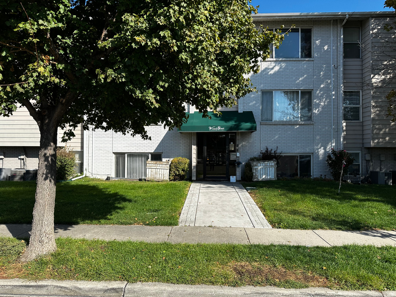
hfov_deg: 71.6
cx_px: 198
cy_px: 148
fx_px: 275
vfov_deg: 56.8
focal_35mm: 24
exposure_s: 1/3597
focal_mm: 6.86
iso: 80
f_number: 1.78
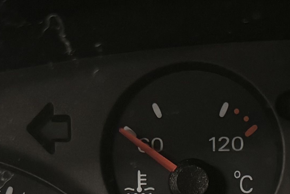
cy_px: 342
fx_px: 1055
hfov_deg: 15.6
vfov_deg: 9.9
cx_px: 192
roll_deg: +0.7
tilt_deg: -31.0
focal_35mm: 131
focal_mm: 6.76
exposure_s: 1/50
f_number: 1.78
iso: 800
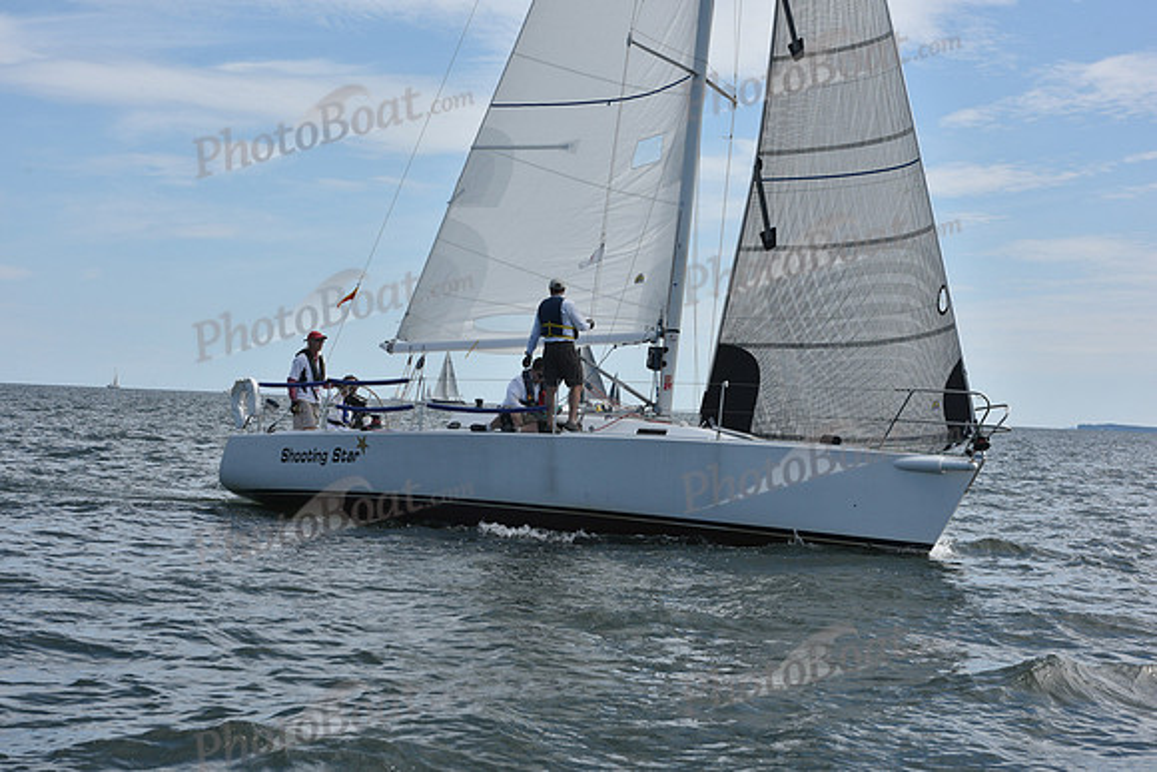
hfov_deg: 26.0
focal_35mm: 78
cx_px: 578
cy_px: 386
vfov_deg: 17.5
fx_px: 2507
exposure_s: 1/1000
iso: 320
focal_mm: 78
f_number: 10
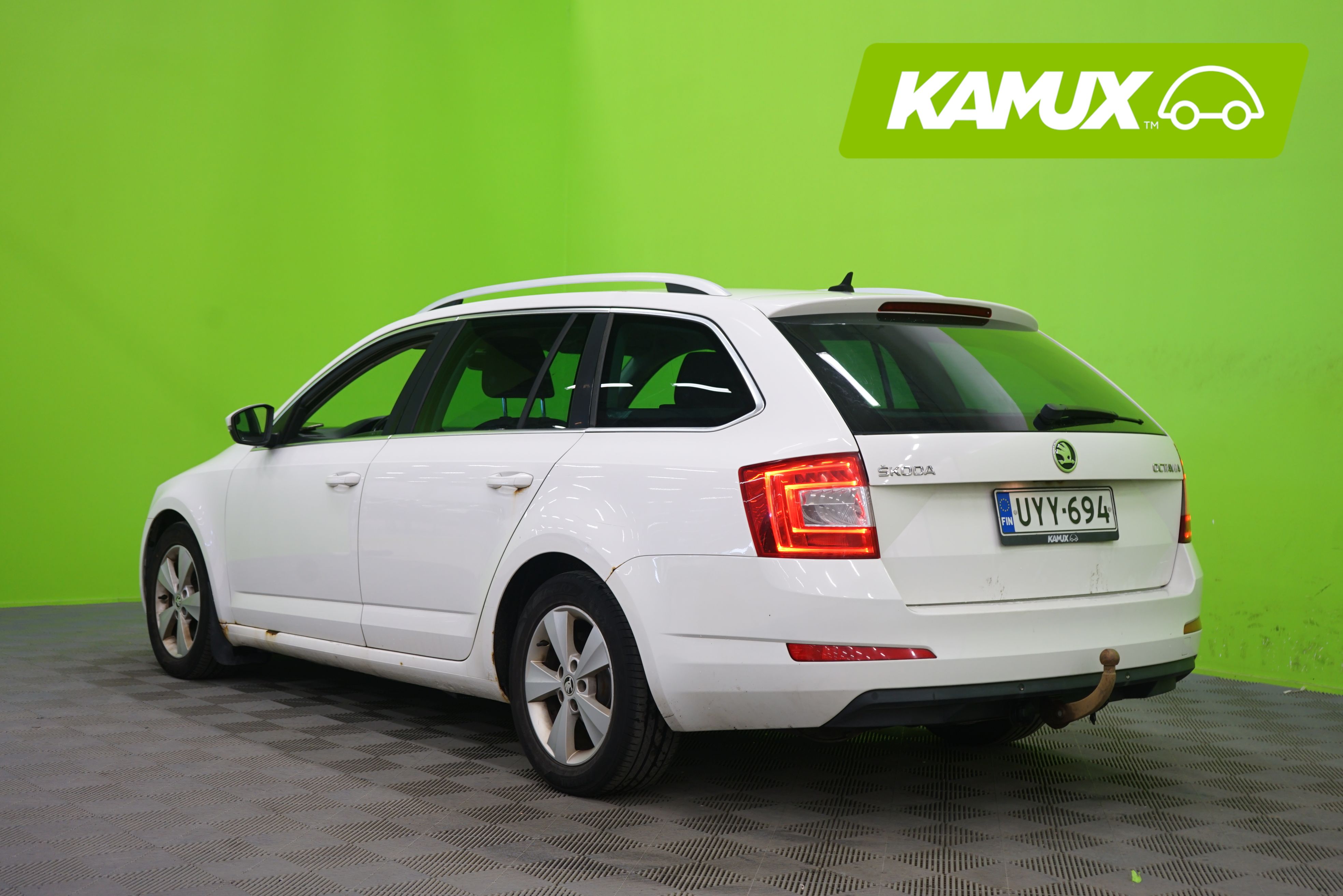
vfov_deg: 28.1
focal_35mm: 48
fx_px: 1791
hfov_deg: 41.1
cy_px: 448
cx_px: 672
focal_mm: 48
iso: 400
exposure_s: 1/8
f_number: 5
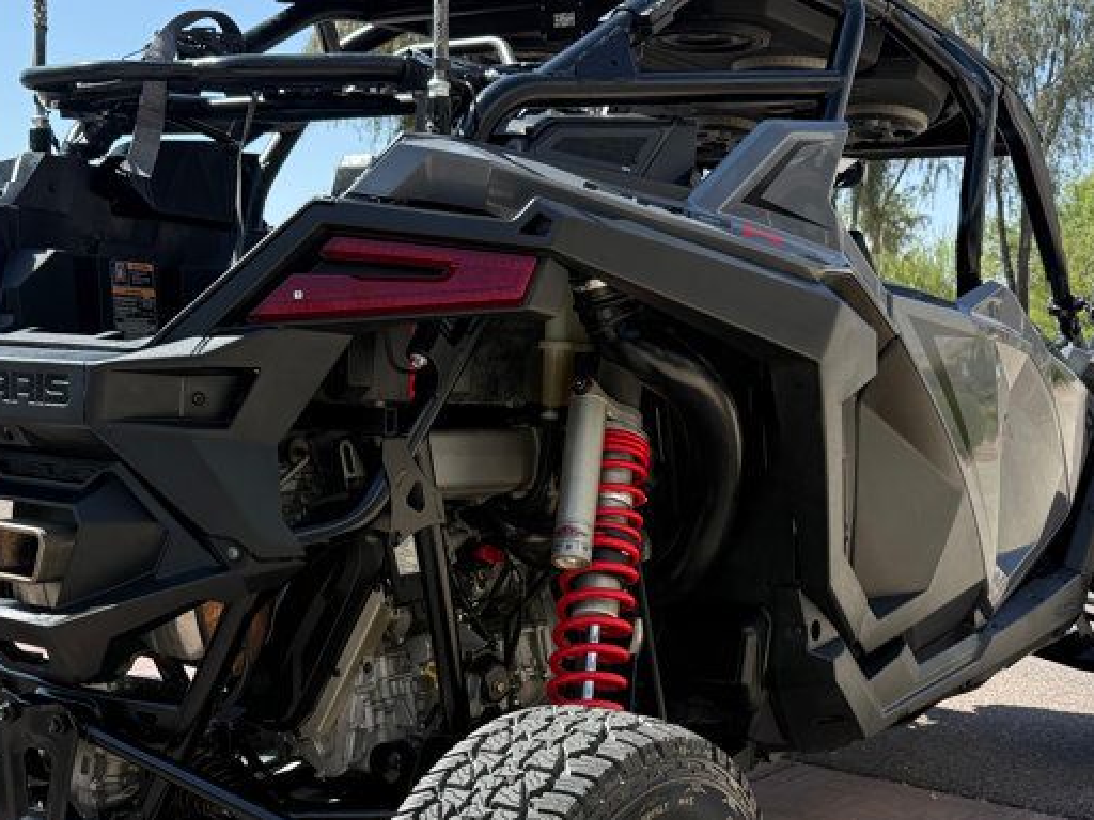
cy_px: 647
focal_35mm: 48
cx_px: 517
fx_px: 1517
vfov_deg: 29.6
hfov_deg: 39.6
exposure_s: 1/2611
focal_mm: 6.76
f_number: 1.78
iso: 100
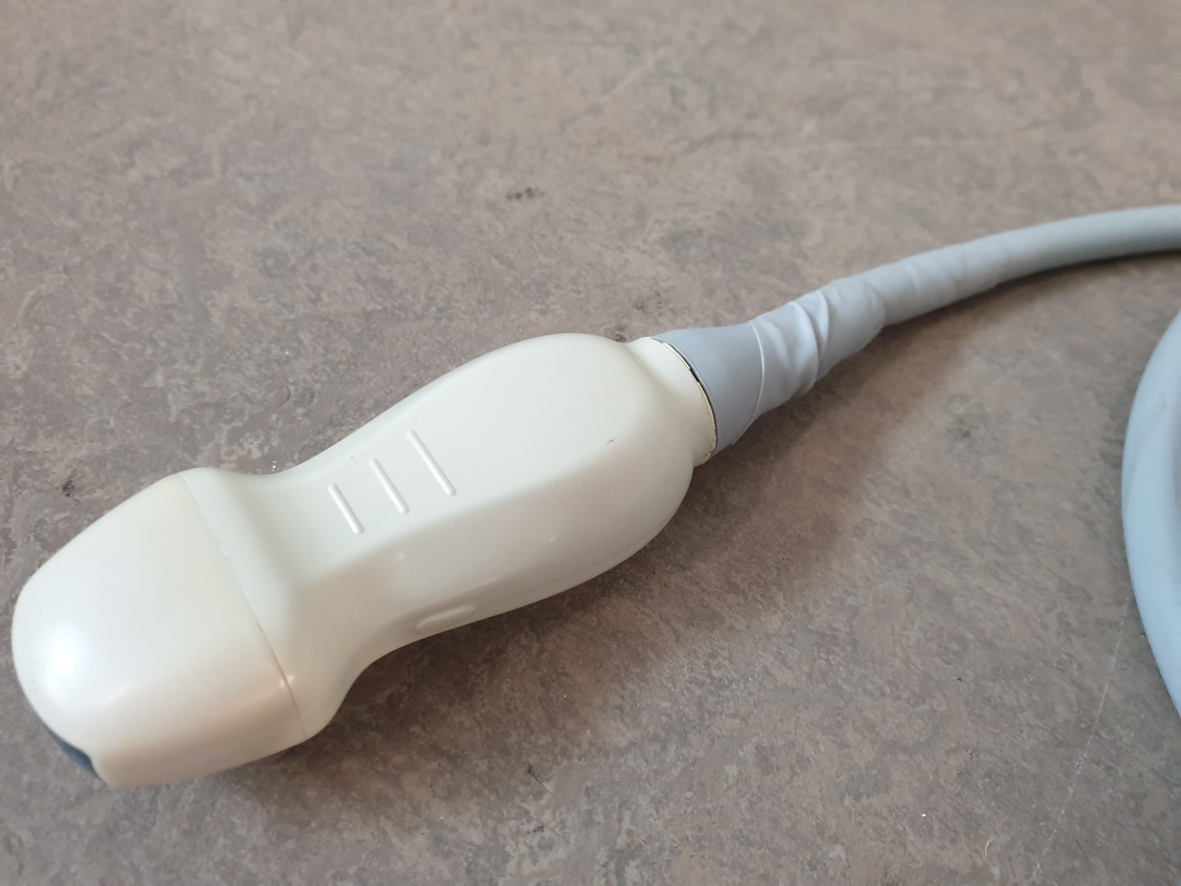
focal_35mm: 26
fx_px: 887
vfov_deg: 53.1
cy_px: 443
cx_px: 590
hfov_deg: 67.3
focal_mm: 4.3
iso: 320
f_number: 2.4
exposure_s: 1/33
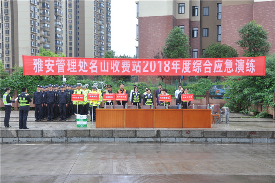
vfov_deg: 25.7
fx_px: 400
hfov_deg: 37.9
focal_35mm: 52
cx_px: 138
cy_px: 92
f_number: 10
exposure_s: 1/100
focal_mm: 35
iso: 200
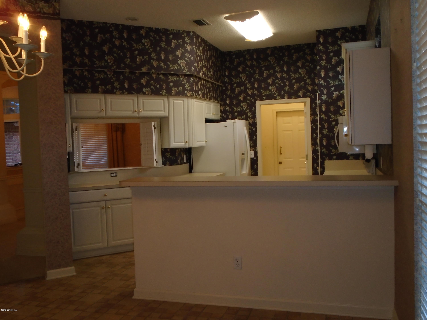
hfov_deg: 51.4
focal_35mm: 36
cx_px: 214
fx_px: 444
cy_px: 160
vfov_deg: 39.7
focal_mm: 6.4
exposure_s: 1/40
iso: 200
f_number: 3.8
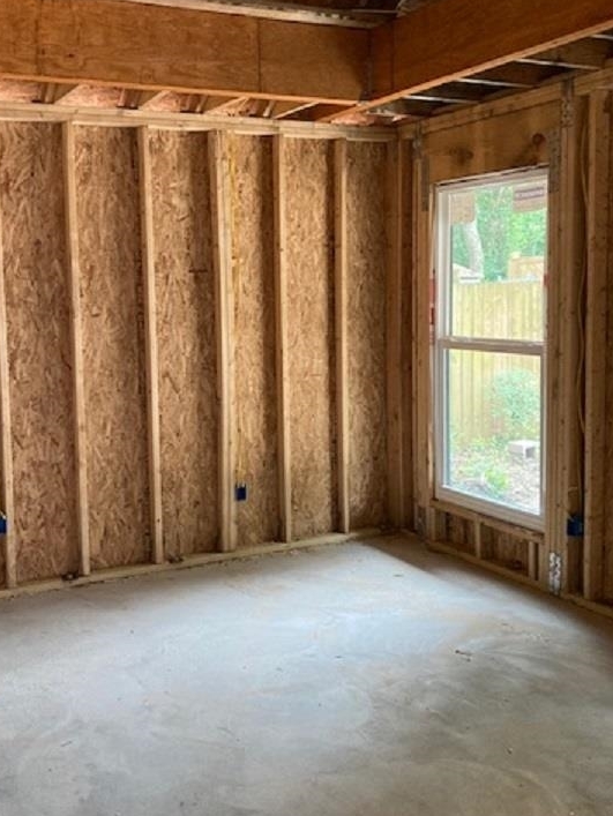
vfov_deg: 48.9
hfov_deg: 37.6
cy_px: 377
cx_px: 236
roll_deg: +0.9
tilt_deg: -5.6
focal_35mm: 38
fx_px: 896
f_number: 1.8
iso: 320
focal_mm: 3.99
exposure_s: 1/57
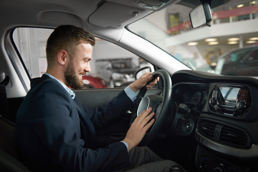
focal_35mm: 35
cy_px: 86
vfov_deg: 37.9
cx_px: 129
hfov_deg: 54.4
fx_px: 251
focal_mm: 35
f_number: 2.8
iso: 400
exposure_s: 1/250
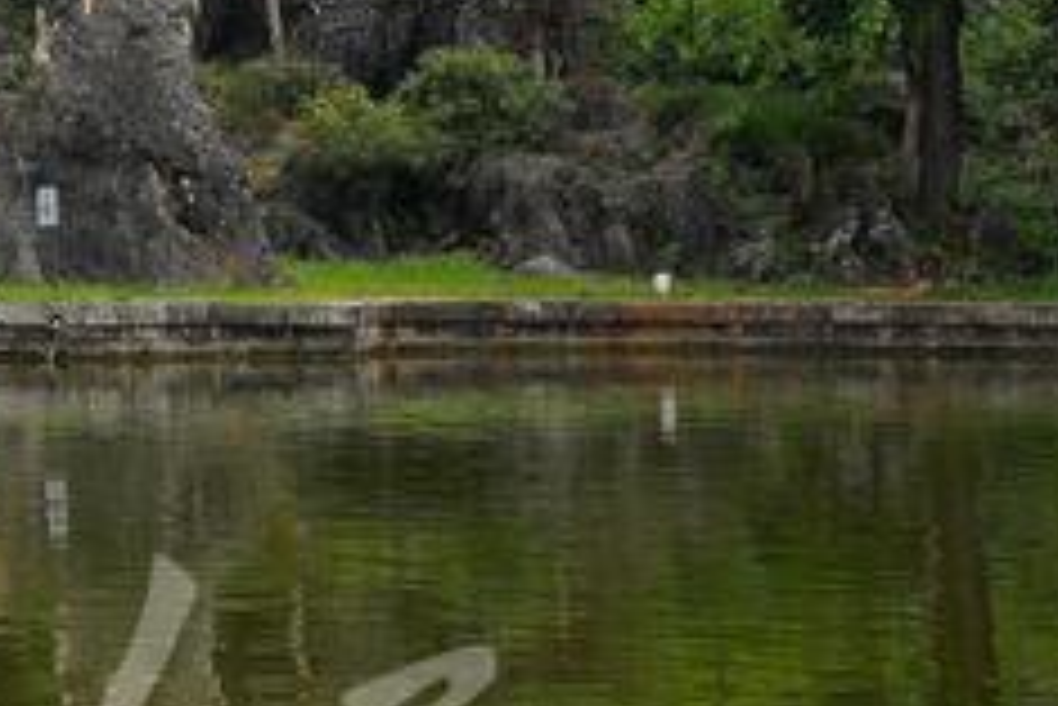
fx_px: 6146
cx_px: -1216
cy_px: -393
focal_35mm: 209
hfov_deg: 9.1
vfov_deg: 6.5
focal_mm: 48
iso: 100
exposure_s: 1/400
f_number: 5
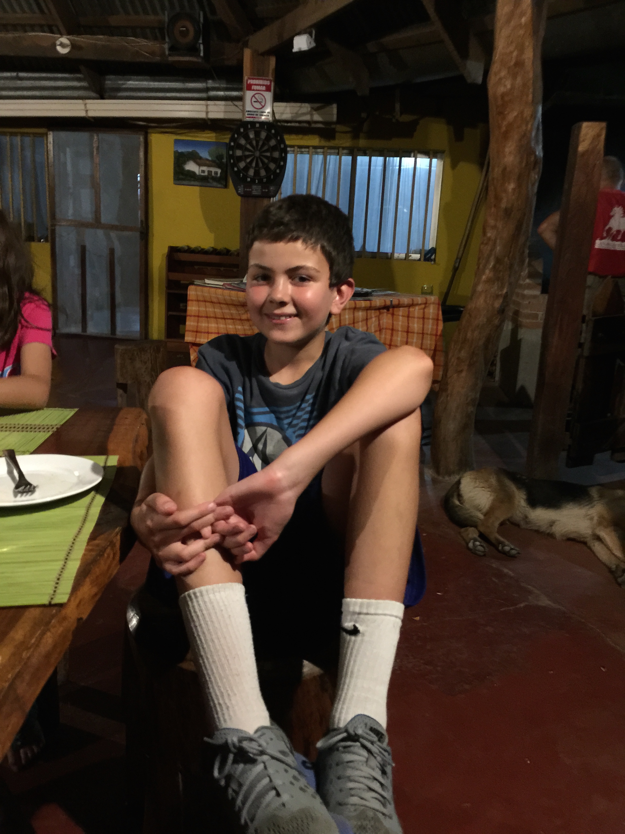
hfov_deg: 48.2
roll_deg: -1.9
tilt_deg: -12.1
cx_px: 312
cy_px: 417
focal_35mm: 29
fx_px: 698
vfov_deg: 61.7
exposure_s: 1/4
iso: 125
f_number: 2.2
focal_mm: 4.15
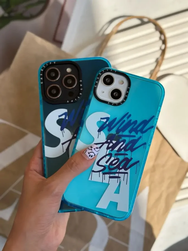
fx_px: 348
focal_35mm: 48
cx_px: 94
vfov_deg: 39.7
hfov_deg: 30.3
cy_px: 126
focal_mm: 6.86
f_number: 1.78
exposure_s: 1/4184
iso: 80
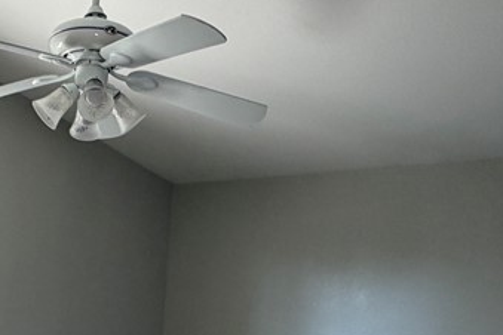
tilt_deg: -5.2
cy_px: 345
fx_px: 615
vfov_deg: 28.4
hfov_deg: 42.0
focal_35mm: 44
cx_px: 83
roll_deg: -2.5
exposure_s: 1/121
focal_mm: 2.22
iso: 200
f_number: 2.2
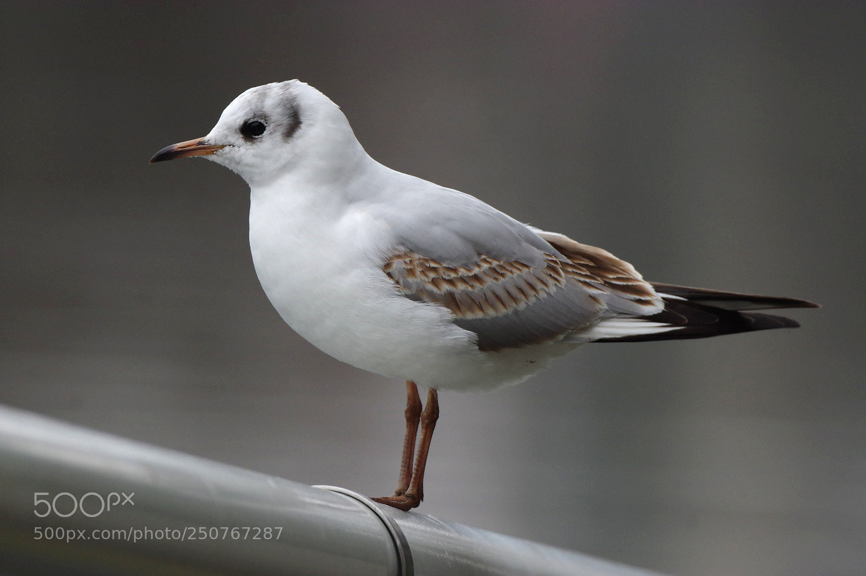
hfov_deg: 3.1
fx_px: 16224
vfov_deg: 2.0
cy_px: 288
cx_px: 433
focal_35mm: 675
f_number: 8
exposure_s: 1/160
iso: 2000
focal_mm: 450
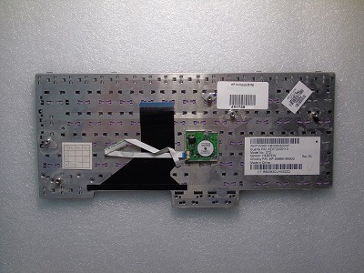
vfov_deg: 41.8
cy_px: 136
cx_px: 182
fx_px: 358
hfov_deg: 54.0
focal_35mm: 34
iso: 100
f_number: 5.6
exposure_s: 1/13
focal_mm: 6.1
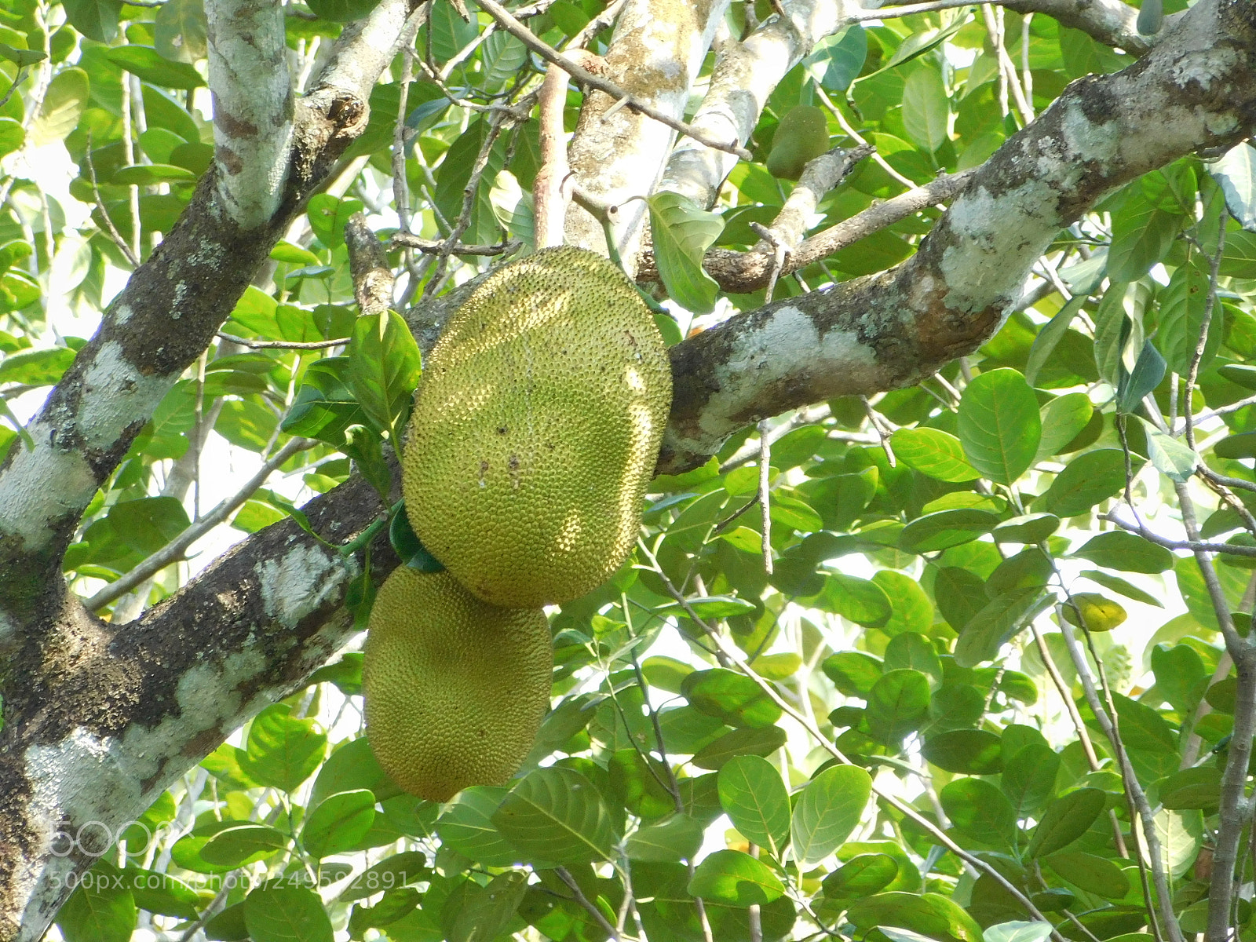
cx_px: 628
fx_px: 23403
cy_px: 471
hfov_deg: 3.1
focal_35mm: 645
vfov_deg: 2.3
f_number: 6.1
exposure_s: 1/125
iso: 400
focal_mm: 114.5
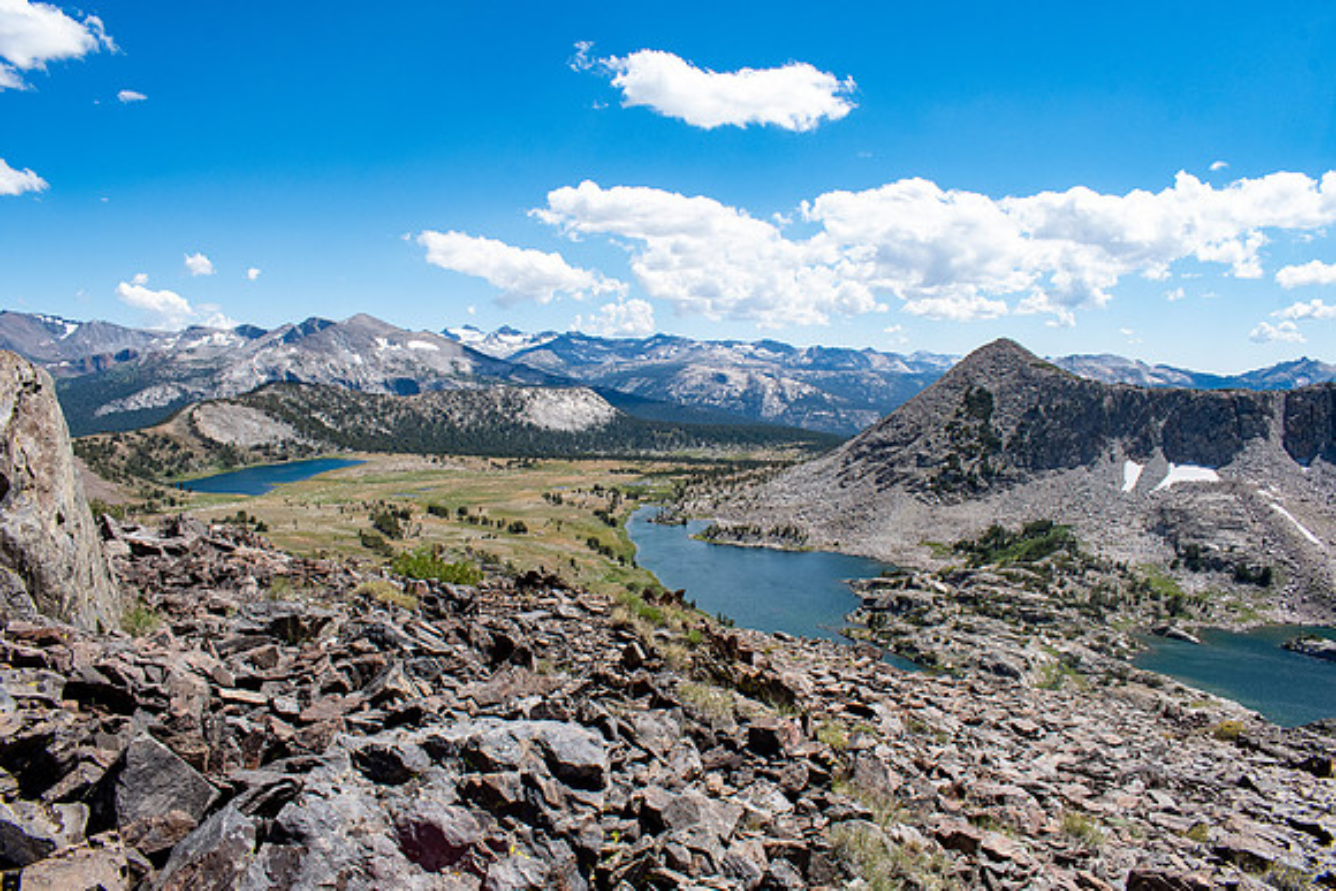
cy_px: 446
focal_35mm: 27
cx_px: 668
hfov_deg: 67.4
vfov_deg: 48.0
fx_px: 1002
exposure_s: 1/640
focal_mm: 18
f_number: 13
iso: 800
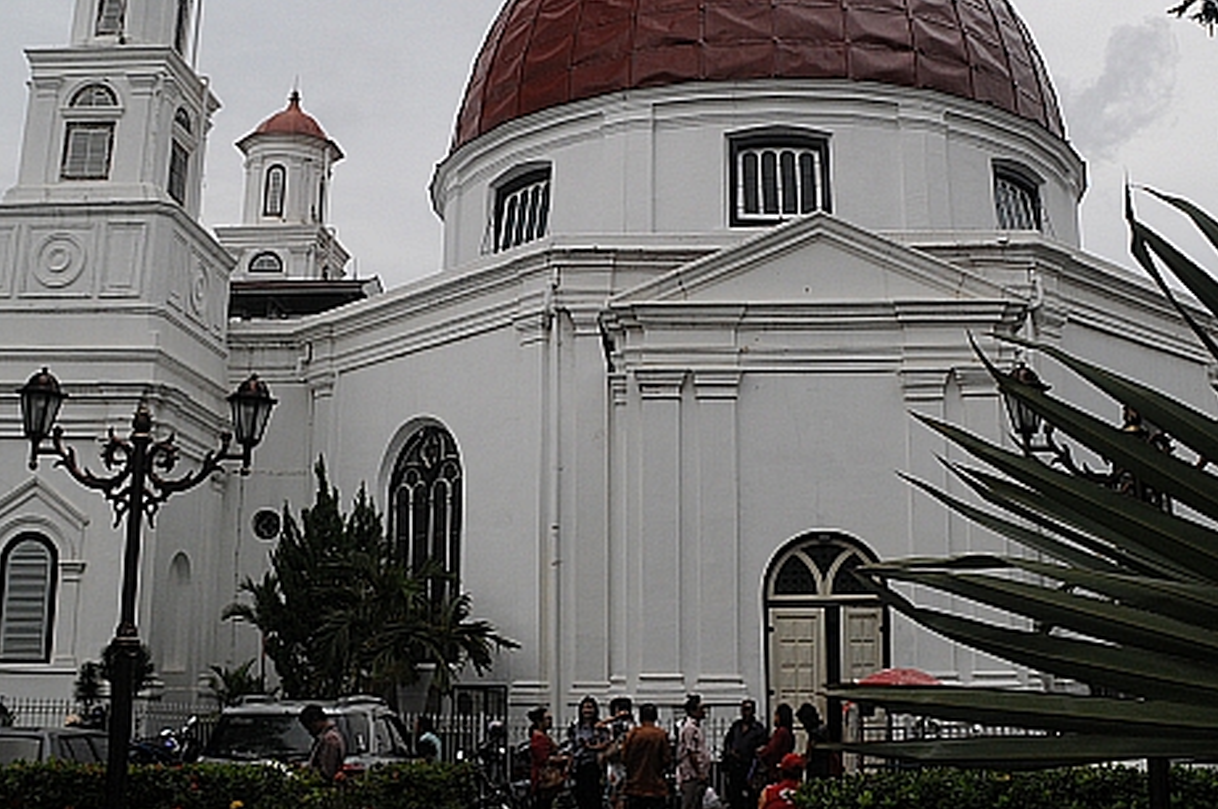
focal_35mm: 41
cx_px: 668
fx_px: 1385
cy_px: 258
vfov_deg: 32.2
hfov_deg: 47.4
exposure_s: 1/500
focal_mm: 18
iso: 400
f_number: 11
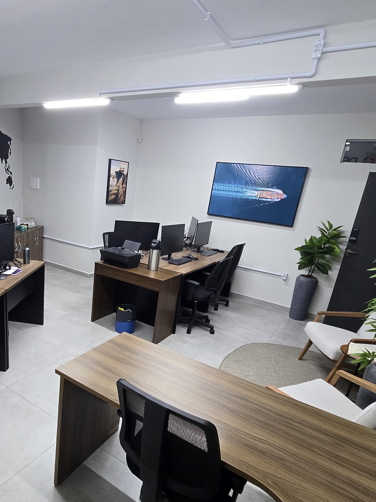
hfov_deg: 59.7
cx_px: 126
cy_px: 296
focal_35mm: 22
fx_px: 319
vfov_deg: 75.7
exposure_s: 1/60
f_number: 2.2
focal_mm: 1.7
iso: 200
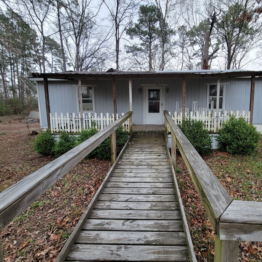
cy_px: 125
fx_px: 137
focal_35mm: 16
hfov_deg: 86.7
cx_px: 153
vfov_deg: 87.4
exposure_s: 1/60
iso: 200
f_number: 2.2
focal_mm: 2.2
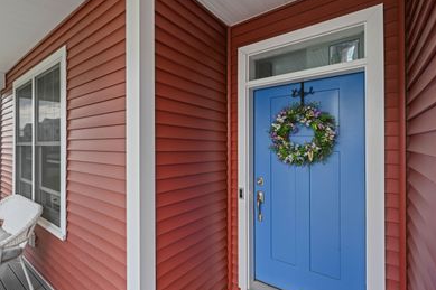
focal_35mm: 18
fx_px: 218
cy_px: 144
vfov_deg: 67.3
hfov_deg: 88.7
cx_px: 171
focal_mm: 14
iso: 1000
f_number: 14
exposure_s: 1/20
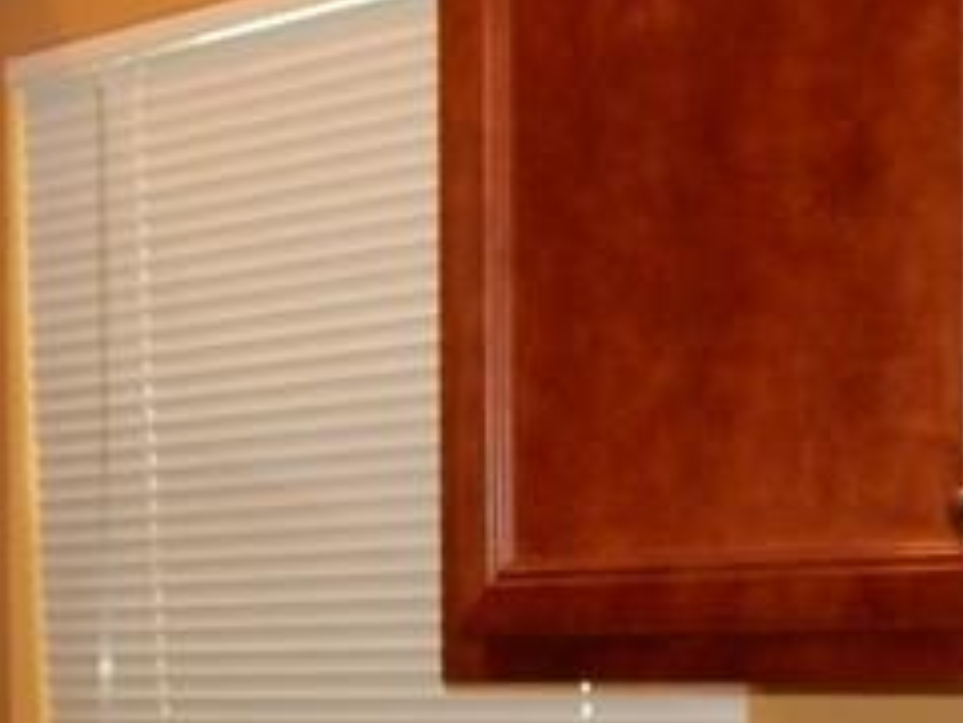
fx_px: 3561
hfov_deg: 13.4
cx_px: -903
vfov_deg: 11.4
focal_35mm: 128
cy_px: 763
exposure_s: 1/30
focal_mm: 5.4
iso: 280
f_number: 4
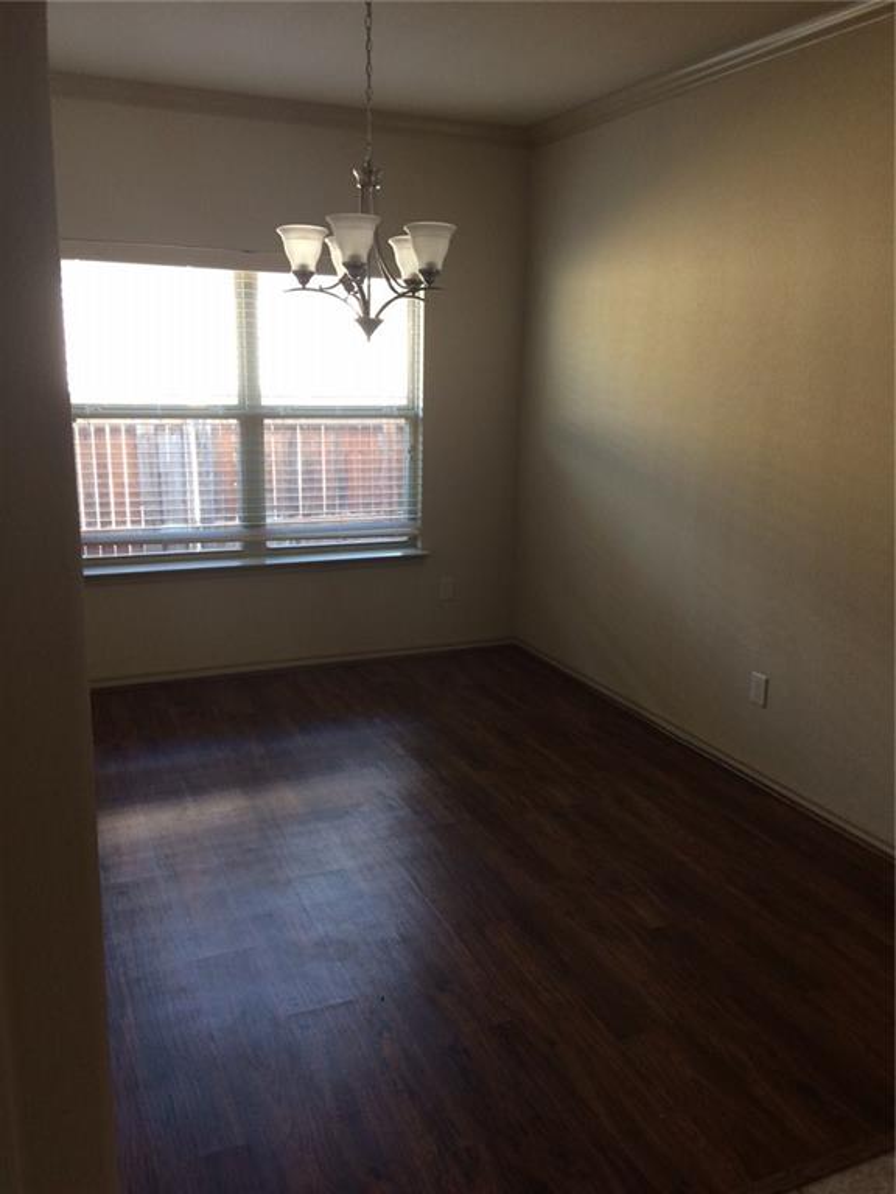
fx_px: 1001
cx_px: 448
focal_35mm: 29
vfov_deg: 61.7
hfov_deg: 48.2
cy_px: 597
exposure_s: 1/30
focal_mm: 4.15
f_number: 2.2
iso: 50
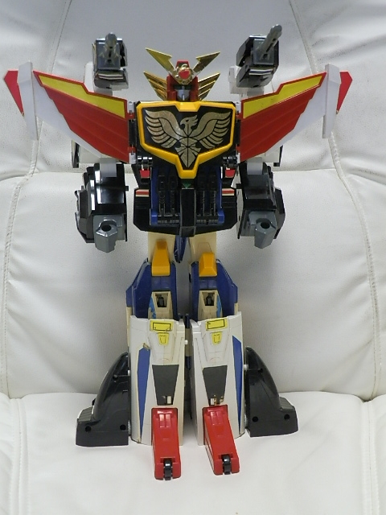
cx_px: 193
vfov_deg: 54.0
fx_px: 506
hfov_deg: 41.8
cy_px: 258
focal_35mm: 34
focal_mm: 6.17
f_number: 3.5
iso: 200
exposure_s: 1/8
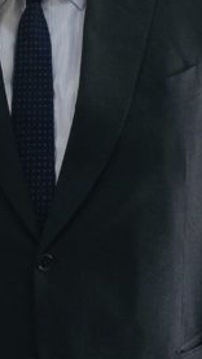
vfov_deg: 17.6
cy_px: -48
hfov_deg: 9.7
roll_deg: +1.0
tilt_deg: -4.7
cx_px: -201
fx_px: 1113
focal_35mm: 117
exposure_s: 1/17
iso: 80
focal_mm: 4.15
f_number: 2.2
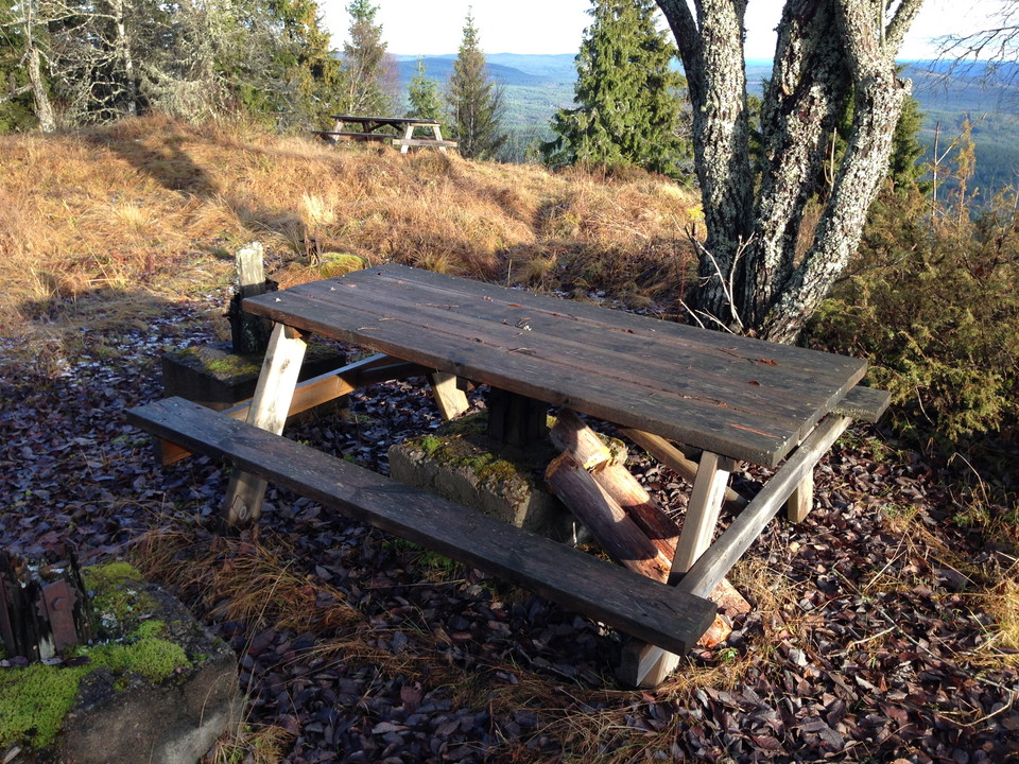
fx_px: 971
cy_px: 382
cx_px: 510
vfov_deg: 42.9
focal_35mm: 33
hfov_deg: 55.4
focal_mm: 4.12
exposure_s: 1/188
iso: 50
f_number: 2.4
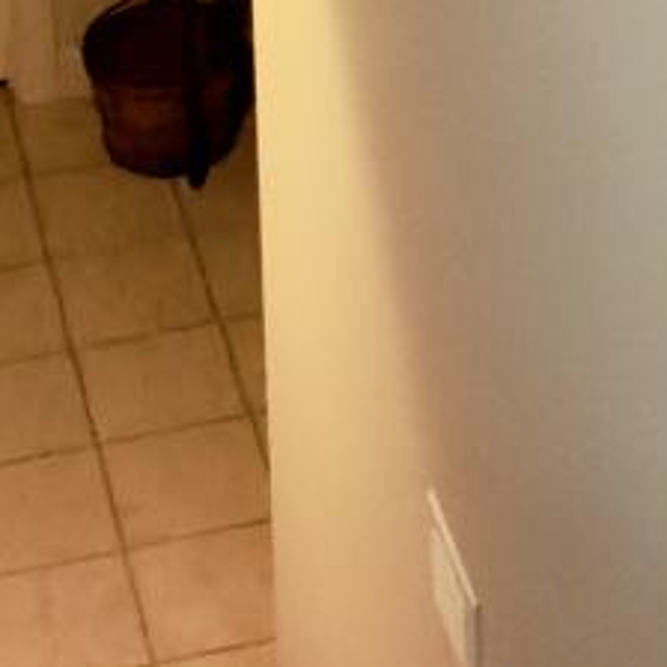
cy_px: -1030
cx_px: 412
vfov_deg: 9.9
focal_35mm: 150
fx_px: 3270
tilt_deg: -13.5
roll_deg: +0.3
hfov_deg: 11.6
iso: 250
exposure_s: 1/30
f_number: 2.2
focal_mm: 2.22
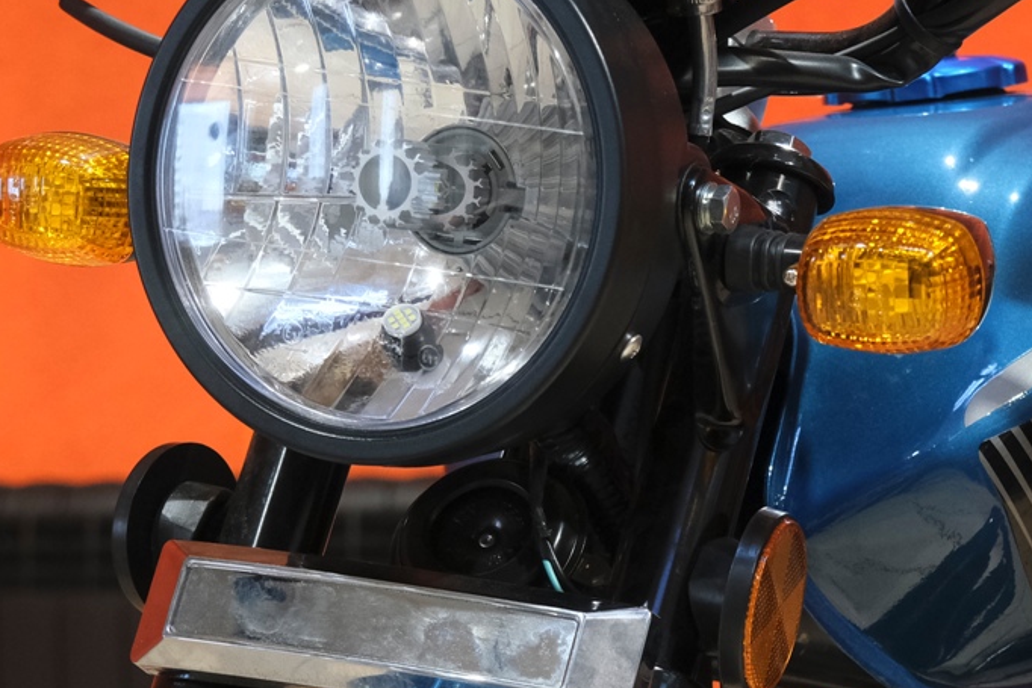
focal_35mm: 115
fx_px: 3297
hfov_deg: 17.7
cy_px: 498
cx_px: 794
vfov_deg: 11.9
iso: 1600
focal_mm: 32.5
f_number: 4
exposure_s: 1/100
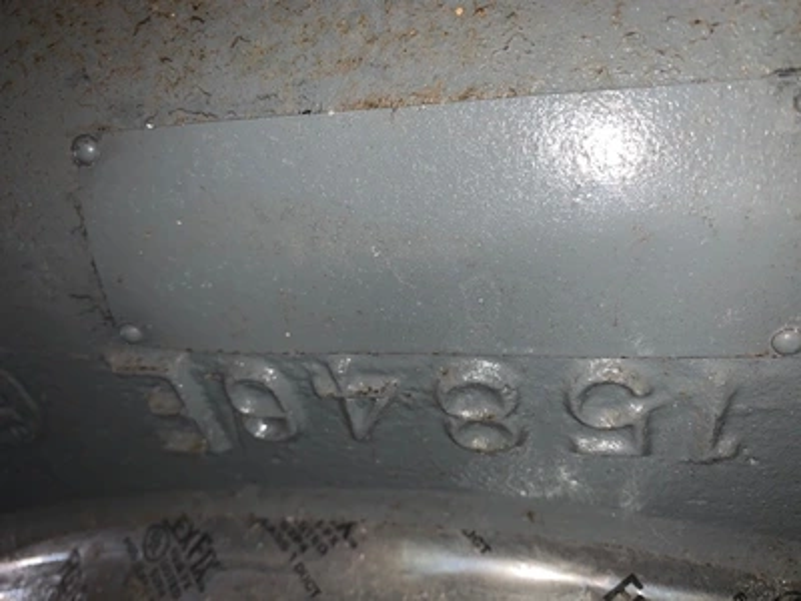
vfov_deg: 53.1
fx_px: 602
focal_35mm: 26
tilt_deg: -33.8
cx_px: 400
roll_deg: +11.9
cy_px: 300
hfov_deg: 67.3
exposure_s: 1/15
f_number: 1.8
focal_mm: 4.25
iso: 25
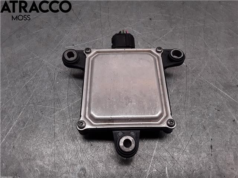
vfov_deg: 49.7
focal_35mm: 28
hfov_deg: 63.4
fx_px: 193
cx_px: 119
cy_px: 89
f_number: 1.9
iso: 40
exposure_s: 1/154
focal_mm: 2.91
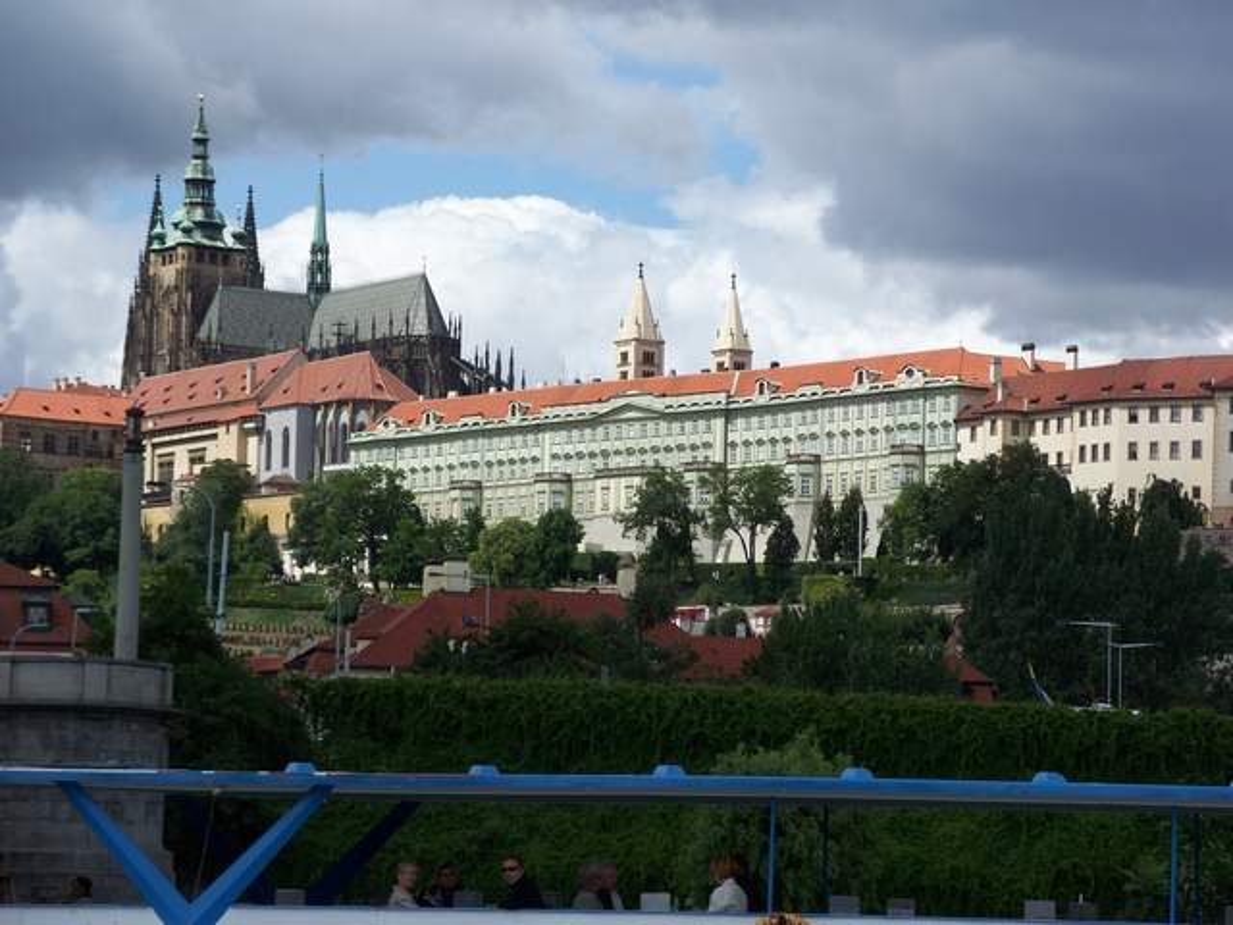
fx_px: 4737
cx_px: 616
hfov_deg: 14.8
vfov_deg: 11.1
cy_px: 462
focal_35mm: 133
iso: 64
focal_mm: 28
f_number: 5.6
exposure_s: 1/500
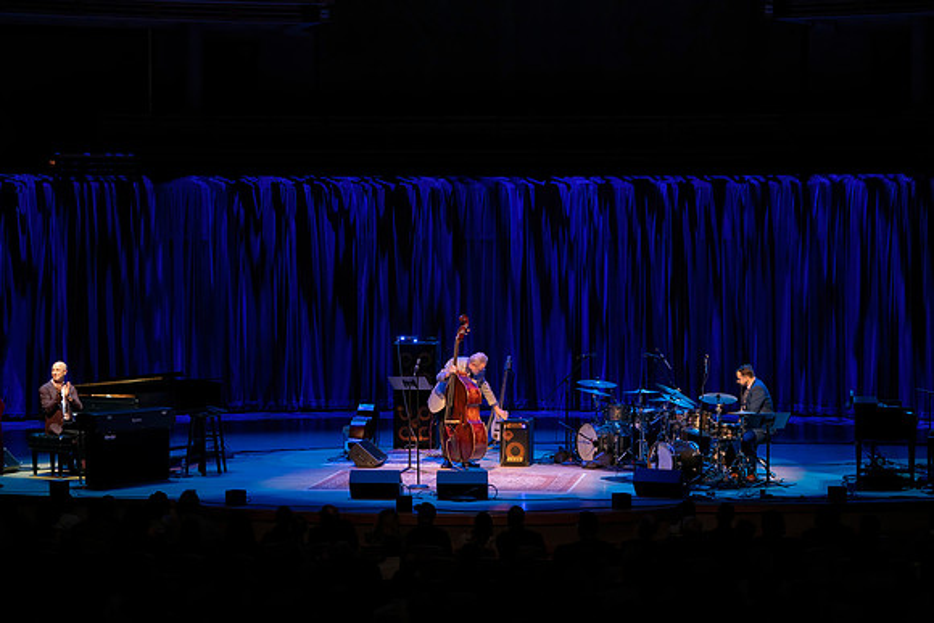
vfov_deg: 13.7
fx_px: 2595
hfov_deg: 20.4
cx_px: 467
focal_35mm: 100
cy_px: 312
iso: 2000
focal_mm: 100
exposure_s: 1/125
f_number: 5.6
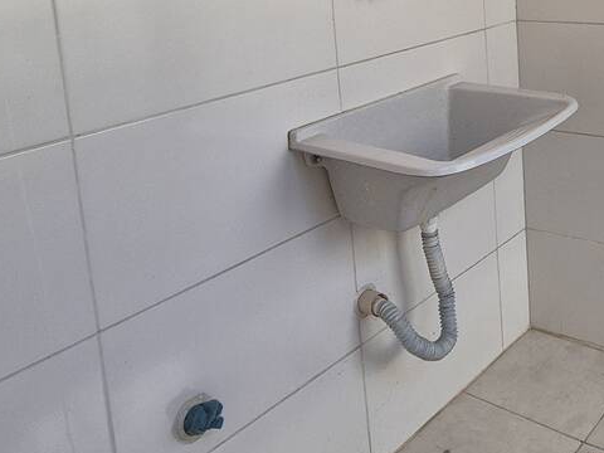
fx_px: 680
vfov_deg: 34.0
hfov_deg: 43.6
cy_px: 14
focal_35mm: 39
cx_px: 547
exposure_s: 1/60
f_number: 2.2
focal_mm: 2.2
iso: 50
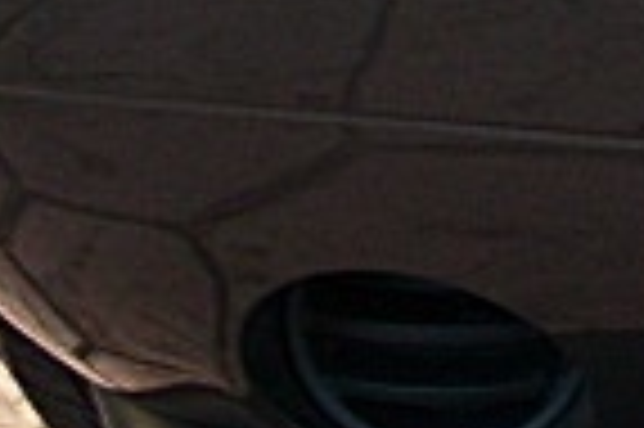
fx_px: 3002
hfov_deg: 11.5
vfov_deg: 7.9
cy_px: -311
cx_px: 1072
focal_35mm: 168
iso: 400
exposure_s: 1/125
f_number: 2.8
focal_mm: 6.3
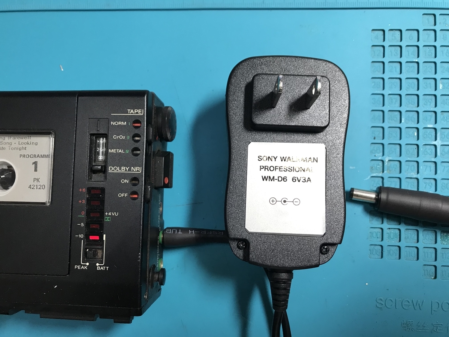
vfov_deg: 49.7
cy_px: 168
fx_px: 363
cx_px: 224
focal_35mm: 28
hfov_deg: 63.4
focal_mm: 3.99
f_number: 1.8
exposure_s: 1/30
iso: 25
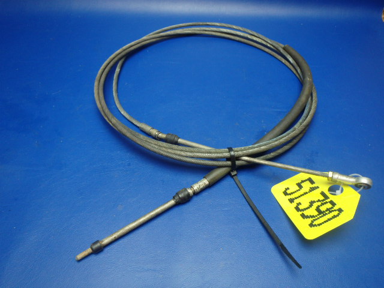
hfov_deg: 63.4
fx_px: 311
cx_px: 192
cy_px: 144
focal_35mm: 28
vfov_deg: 49.7
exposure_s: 1/30
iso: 250
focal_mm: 5
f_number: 3.9
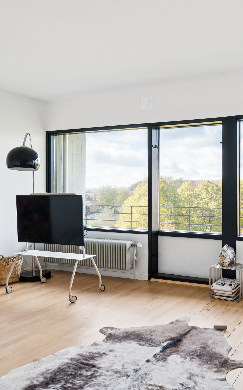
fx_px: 326
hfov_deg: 38.5
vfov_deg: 61.6
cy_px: 190
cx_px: 212
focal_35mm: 31
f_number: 9
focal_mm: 19.5
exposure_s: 1/40
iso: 640
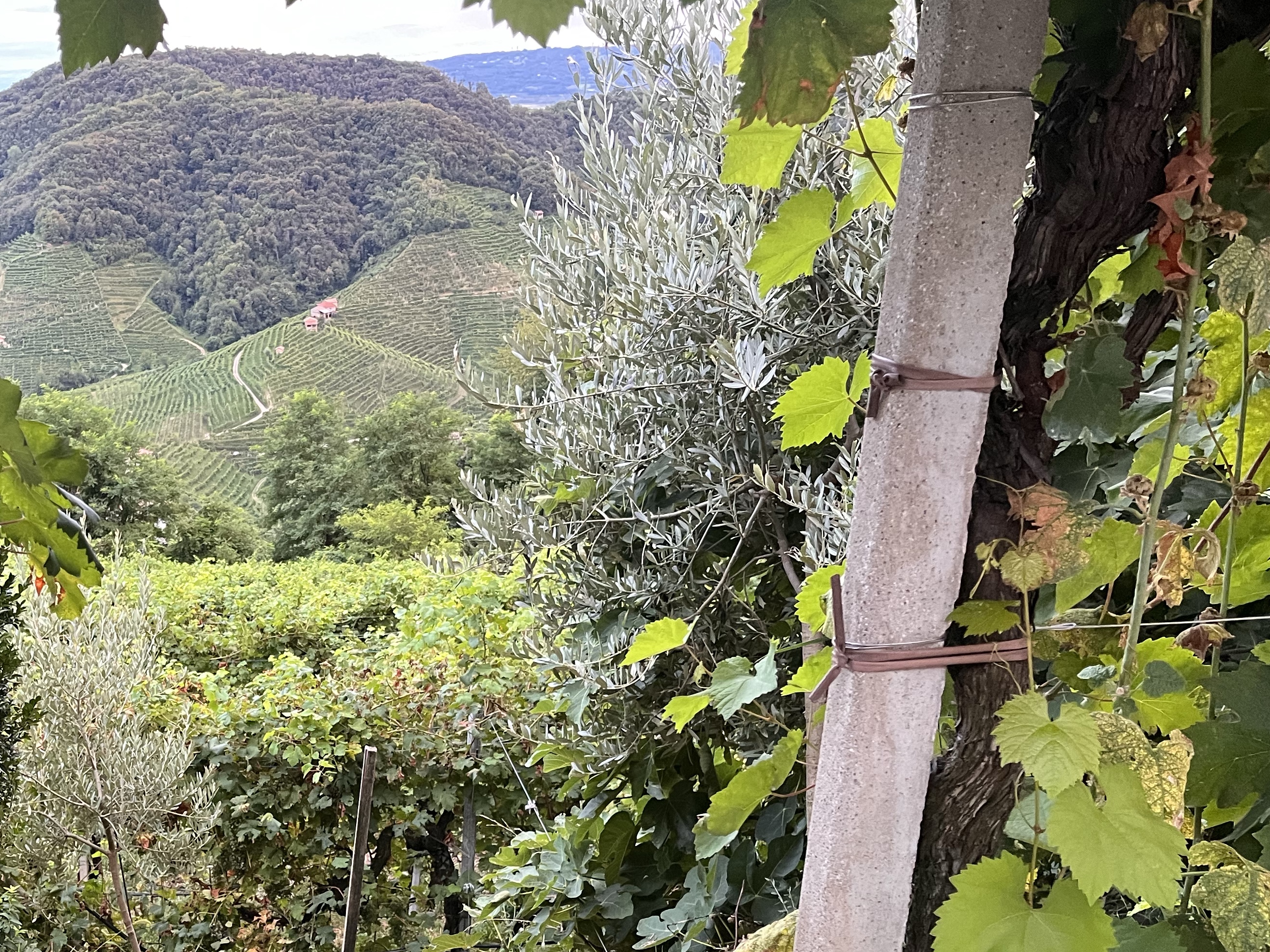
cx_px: 300
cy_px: 677
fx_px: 1468
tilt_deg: -23.4
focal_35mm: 40
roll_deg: +3.8
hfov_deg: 45.0
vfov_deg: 35.4
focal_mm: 5.1
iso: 320
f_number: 1.6
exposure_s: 1/60
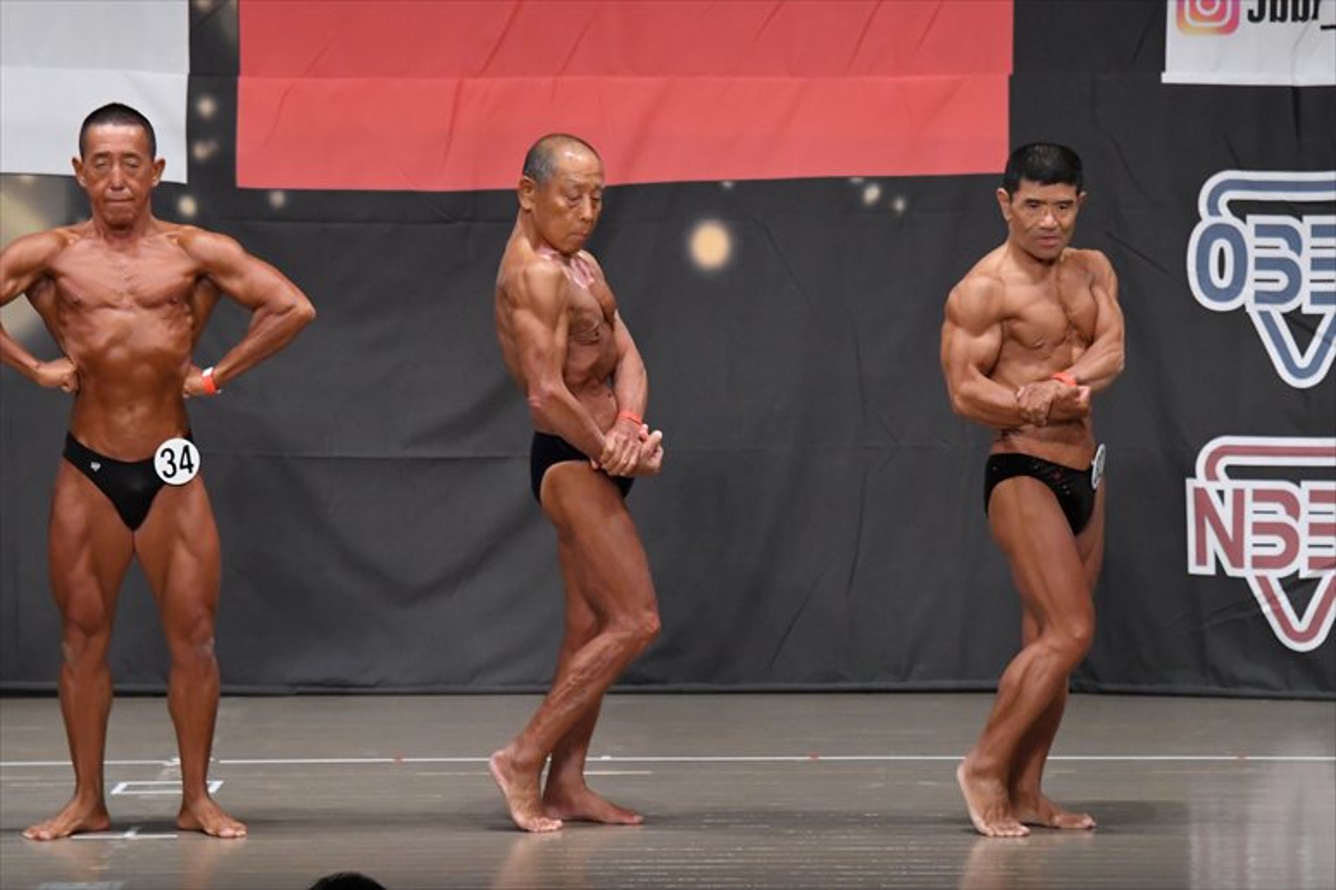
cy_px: 445
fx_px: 7493
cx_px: 668
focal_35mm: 202
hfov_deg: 10.2
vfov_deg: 6.8
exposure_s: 1/400
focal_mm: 135
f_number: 5.6
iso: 5000
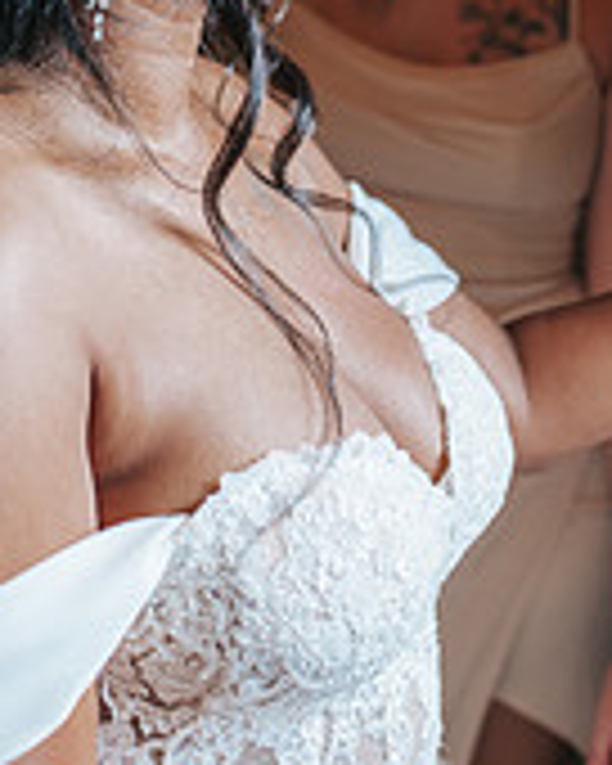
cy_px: -63
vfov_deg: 21.0
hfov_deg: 17.6
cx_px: 151
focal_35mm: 87
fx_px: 1970
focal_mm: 35
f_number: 2.8
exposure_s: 1/320
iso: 320
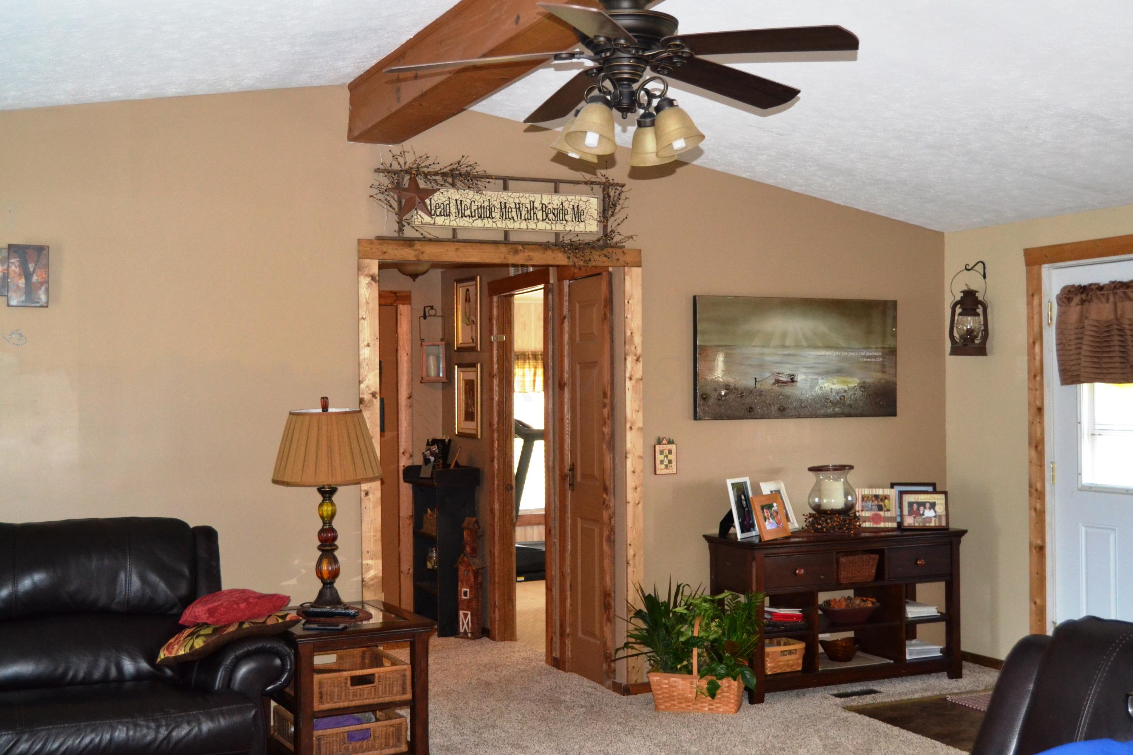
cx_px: 566
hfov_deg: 49.6
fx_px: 1227
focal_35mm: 39
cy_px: 378
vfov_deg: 34.2
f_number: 4
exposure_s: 1/60
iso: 2000
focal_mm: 26
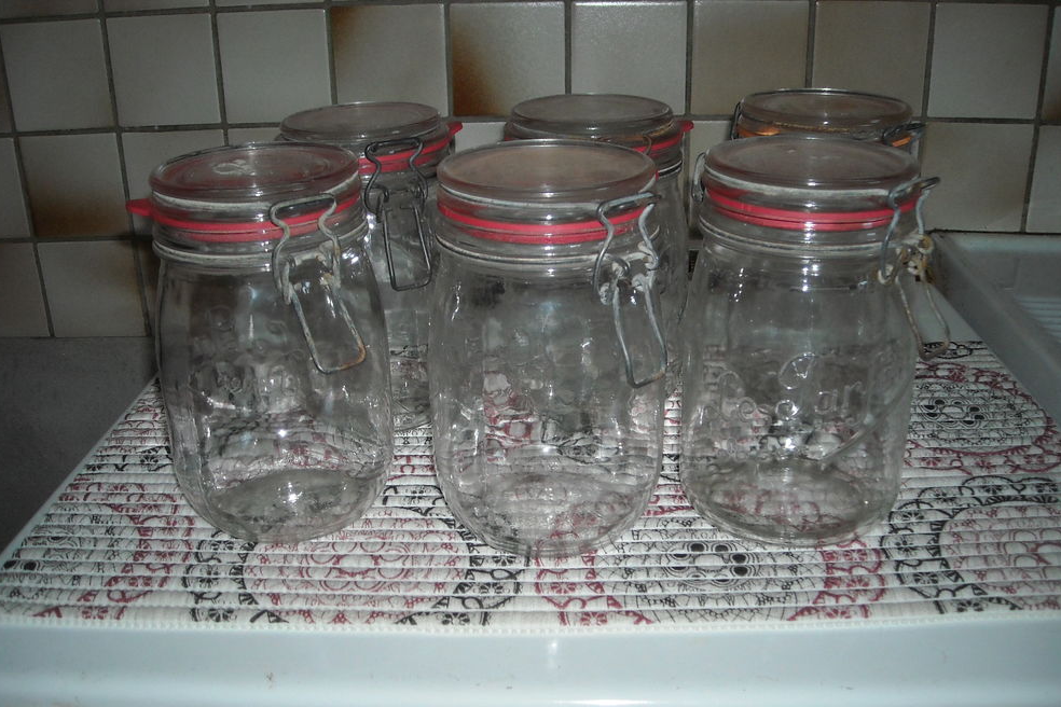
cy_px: 361
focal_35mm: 37
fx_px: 1090
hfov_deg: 51.9
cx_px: 526
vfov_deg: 35.9
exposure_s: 1/60
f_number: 2.8
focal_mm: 5.7
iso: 200
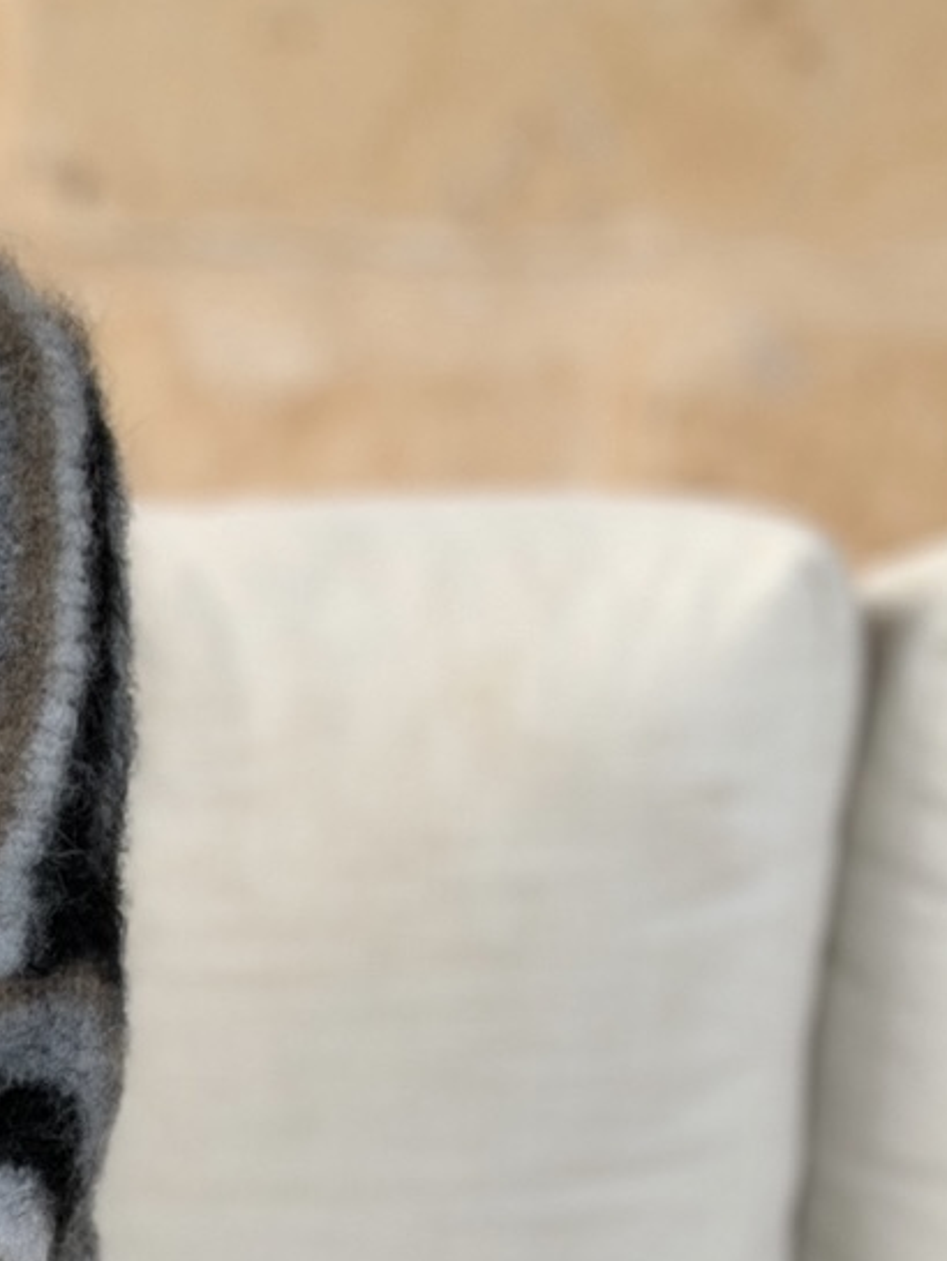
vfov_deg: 18.2
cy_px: 1319
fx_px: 3827
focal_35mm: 105
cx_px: -596
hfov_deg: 13.1
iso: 64
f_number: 1.8
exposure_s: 1/596
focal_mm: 6.93
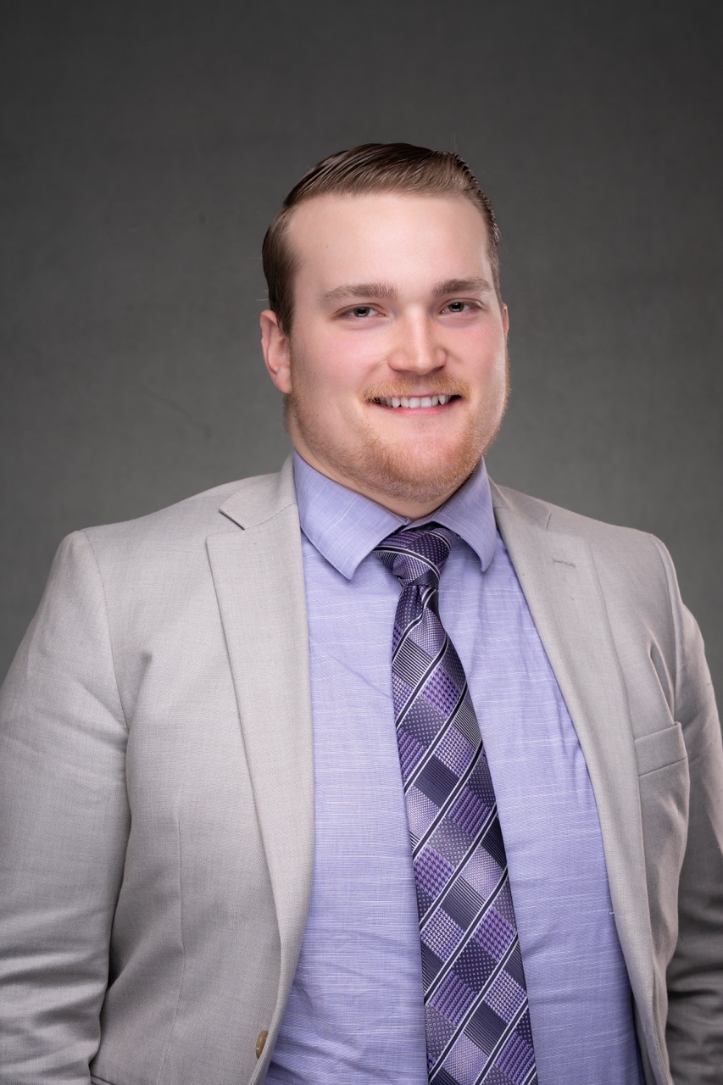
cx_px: 362
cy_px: 542
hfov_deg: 16.1
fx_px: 2561
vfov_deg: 23.9
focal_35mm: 85
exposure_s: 1/200
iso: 160
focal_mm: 85
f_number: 10
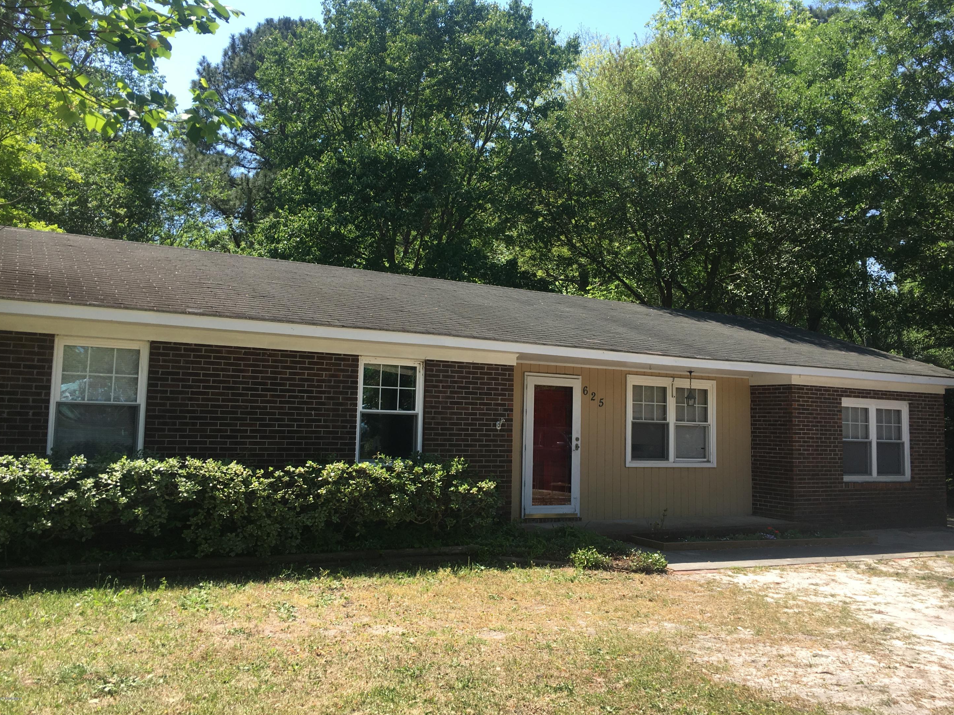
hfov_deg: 60.0
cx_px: 484
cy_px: 352
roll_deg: -2.0
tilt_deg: +5.7
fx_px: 827
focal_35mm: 30
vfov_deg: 46.8
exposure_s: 1/699
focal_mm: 4.15
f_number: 2.2
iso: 25
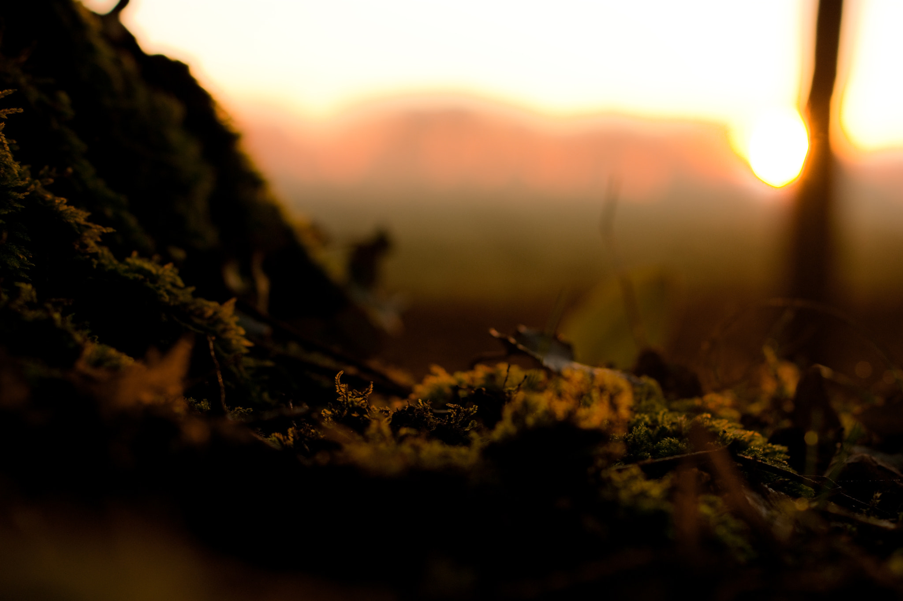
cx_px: 452
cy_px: 300
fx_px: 1880
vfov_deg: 18.2
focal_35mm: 75
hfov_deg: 27.0
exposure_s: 1/125
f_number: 4
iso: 100
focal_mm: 50
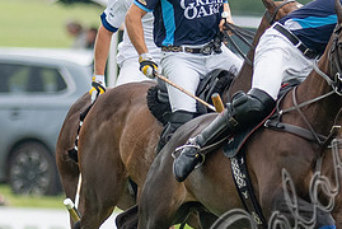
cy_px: 186
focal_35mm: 1839
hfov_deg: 1.1
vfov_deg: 0.7
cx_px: 481
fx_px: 17489
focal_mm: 300
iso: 400
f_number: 2.8
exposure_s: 1/2500
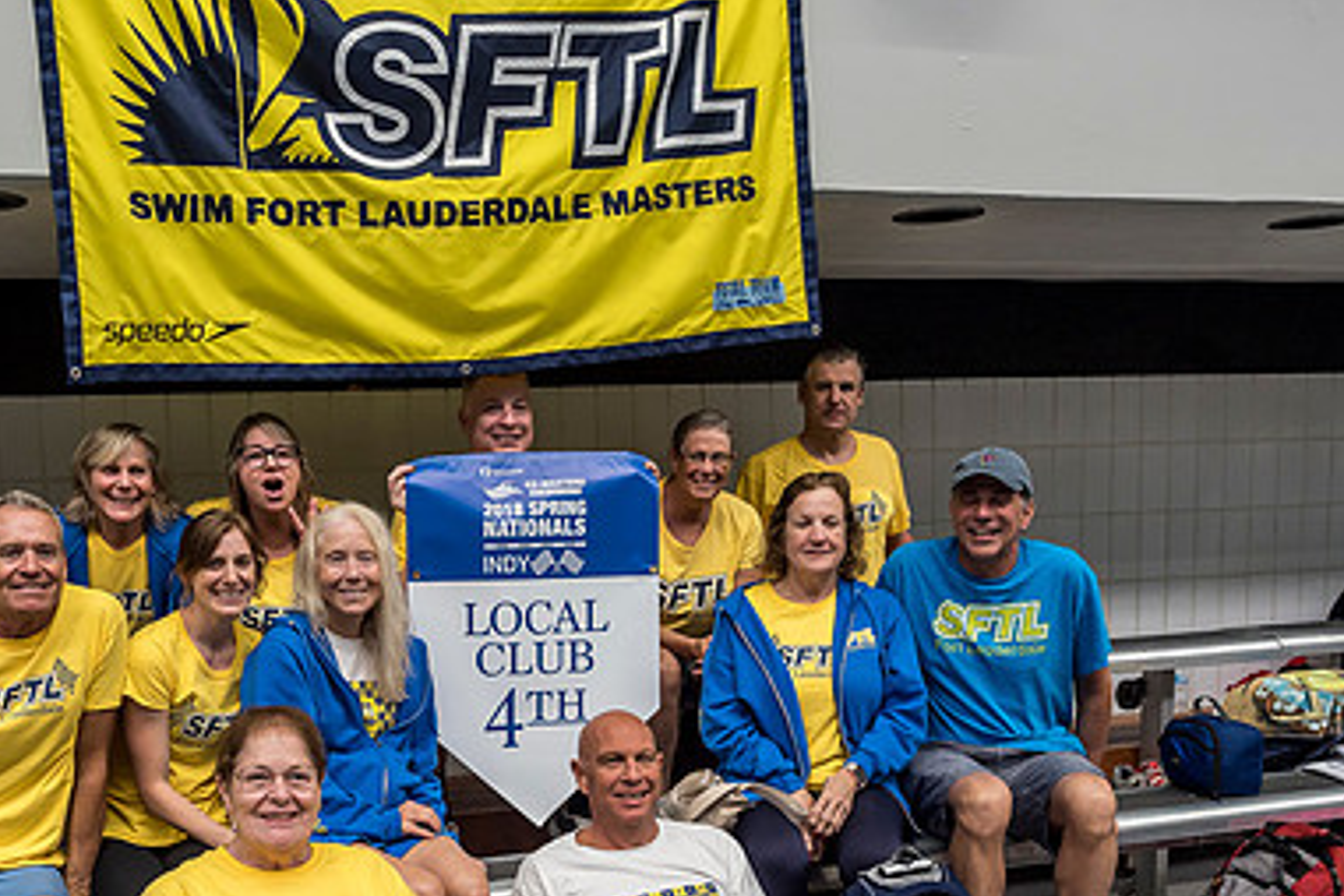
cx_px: 504
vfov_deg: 34.1
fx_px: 1419
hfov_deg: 50.2
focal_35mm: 38
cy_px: 707
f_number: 4
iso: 500
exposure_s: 1/125
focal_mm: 12
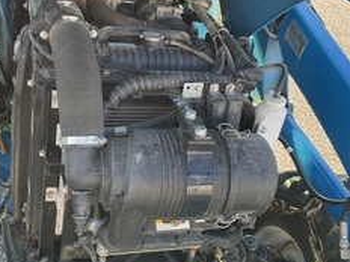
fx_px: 506
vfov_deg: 29.1
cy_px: 149
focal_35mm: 50
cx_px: 146
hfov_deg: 38.1
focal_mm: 3
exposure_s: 1/122
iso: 25
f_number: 1.8
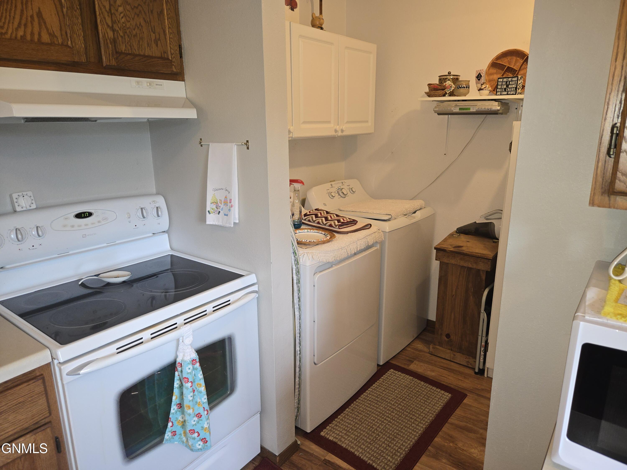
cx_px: 314
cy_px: 235
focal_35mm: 23
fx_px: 417
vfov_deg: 58.9
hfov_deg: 73.9
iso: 100
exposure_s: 1/30
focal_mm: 5.4
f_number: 1.8
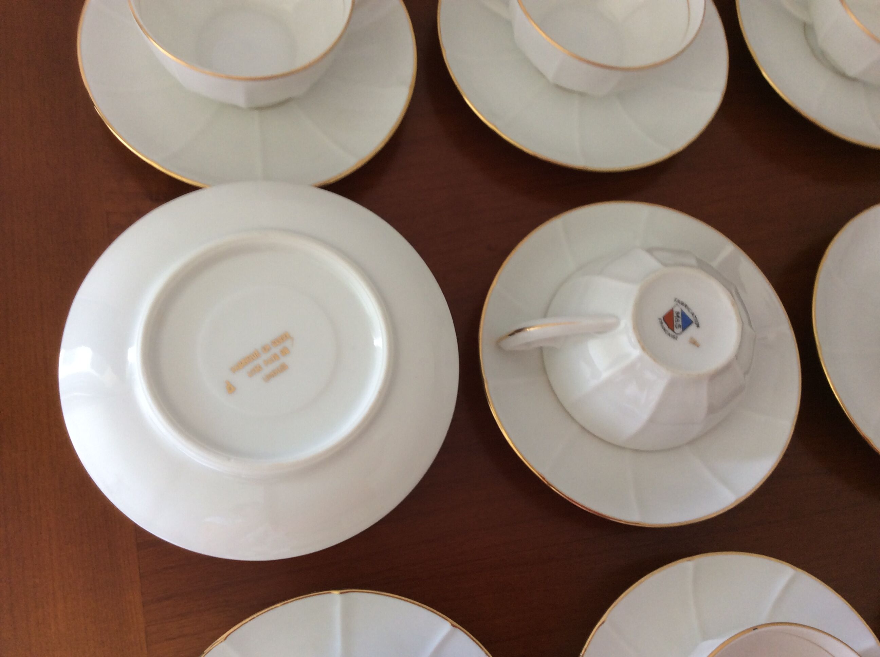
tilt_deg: -71.3
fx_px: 812
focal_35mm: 32
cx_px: 440
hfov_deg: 56.9
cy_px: 328
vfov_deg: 44.1
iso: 50
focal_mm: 3.3
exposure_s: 1/24
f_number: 2.4
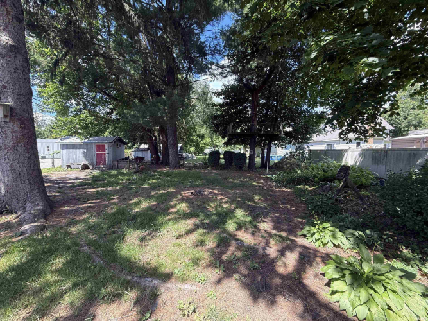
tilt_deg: -3.7
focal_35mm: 14
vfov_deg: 85.7
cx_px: 214
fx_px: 173
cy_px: 160
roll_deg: -0.2
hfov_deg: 102.1
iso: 80
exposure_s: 1/201
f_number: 2.2
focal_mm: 2.22
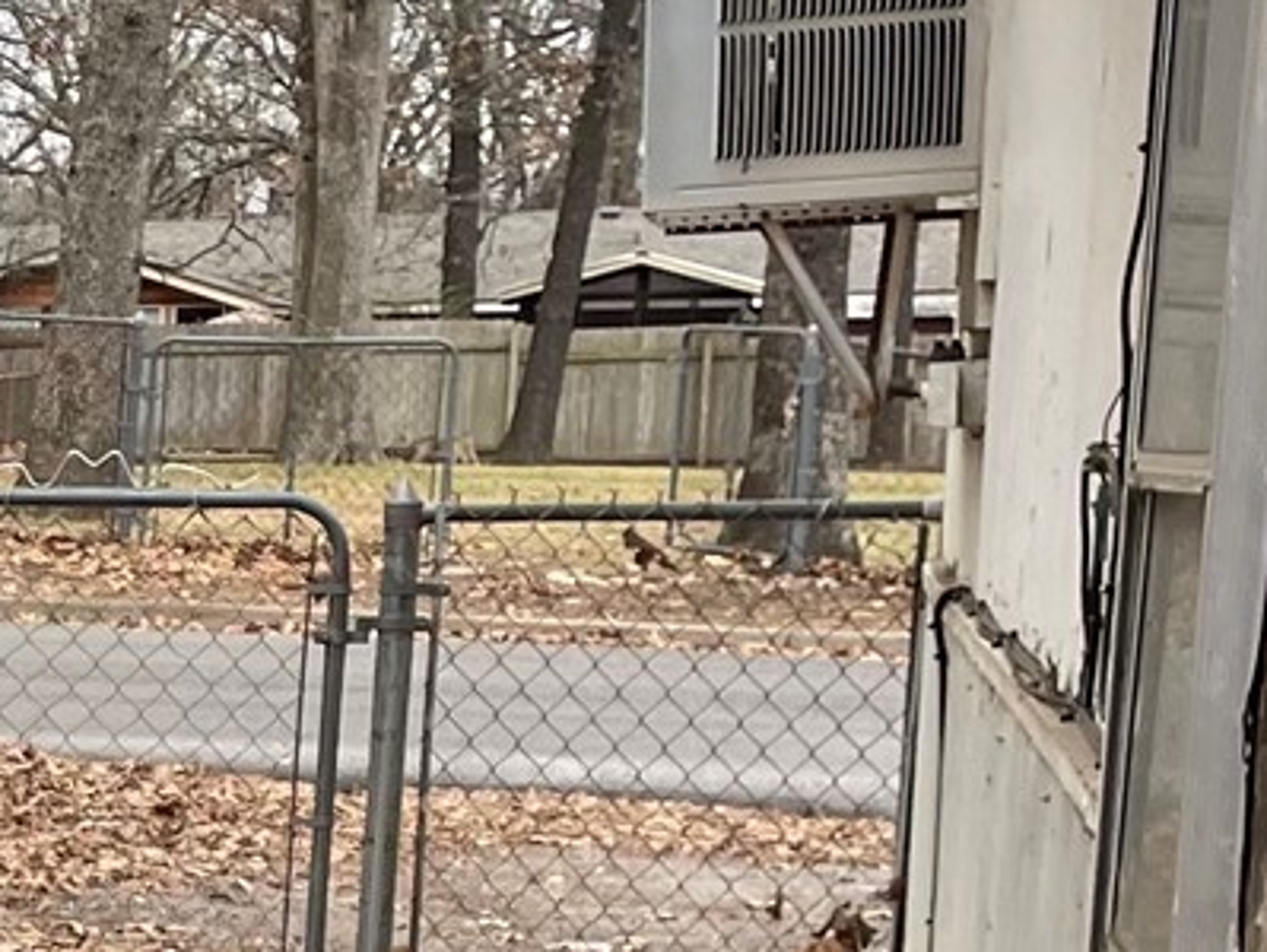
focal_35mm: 125
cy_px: 1234
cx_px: -1292
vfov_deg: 11.6
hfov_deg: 13.4
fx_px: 4579
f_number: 1.6
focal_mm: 4.2
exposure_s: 1/389
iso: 32
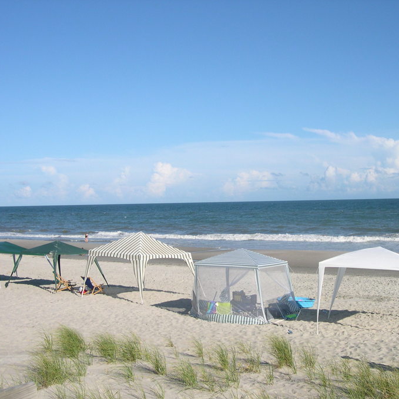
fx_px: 587
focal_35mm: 45
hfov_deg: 37.4
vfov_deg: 37.6
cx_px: 234
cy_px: 199
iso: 100
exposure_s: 1/225
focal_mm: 8
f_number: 7.6
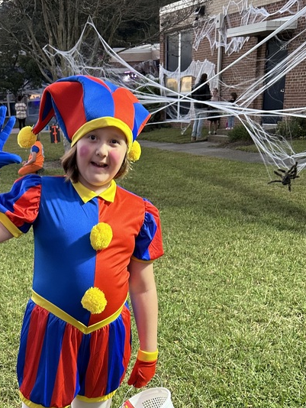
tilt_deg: -24.8
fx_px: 542
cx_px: 76
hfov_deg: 31.0
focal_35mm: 46
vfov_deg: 39.3
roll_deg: +2.7
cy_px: 338
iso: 250
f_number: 1.78
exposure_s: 1/87
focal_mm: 6.86
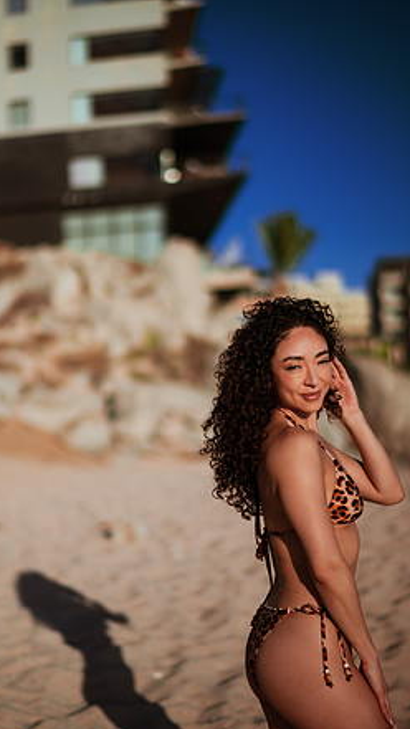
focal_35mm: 62
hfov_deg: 19.4
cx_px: 210
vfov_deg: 33.8
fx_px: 1199
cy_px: 370
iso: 50
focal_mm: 58
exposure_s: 1/8000
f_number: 1.6
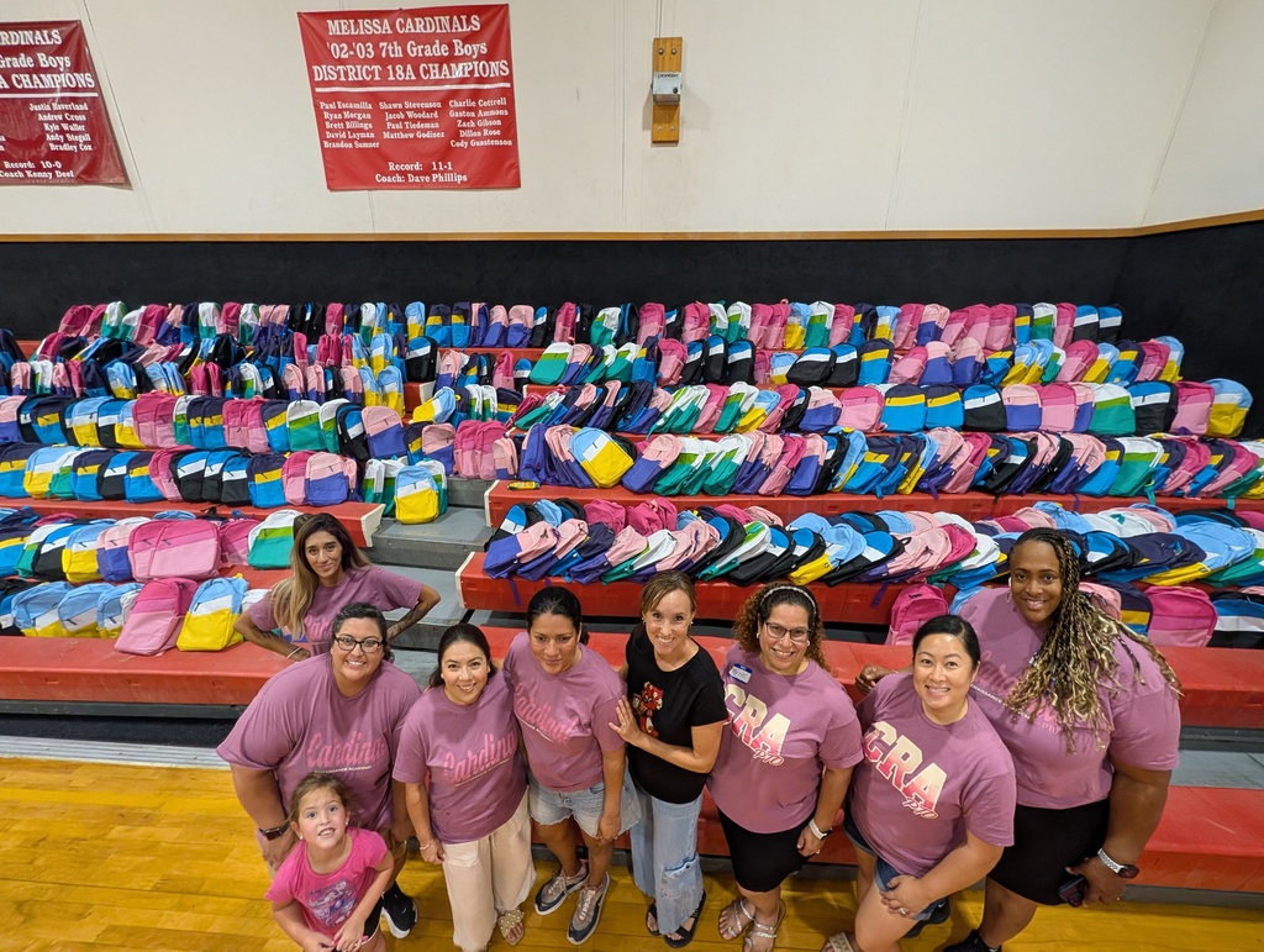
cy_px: 476
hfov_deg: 110.5
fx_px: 439
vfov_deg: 94.6
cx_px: 632
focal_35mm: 12
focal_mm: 2.02
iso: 343
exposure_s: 1/136
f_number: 1.7
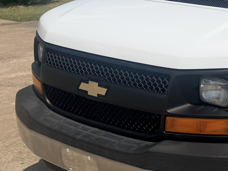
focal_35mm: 81
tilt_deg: -9.2
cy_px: 49
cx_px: 265
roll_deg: -1.3
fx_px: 534
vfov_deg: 18.1
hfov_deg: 22.4
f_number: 1.78
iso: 100
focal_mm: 6.76
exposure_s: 1/14286
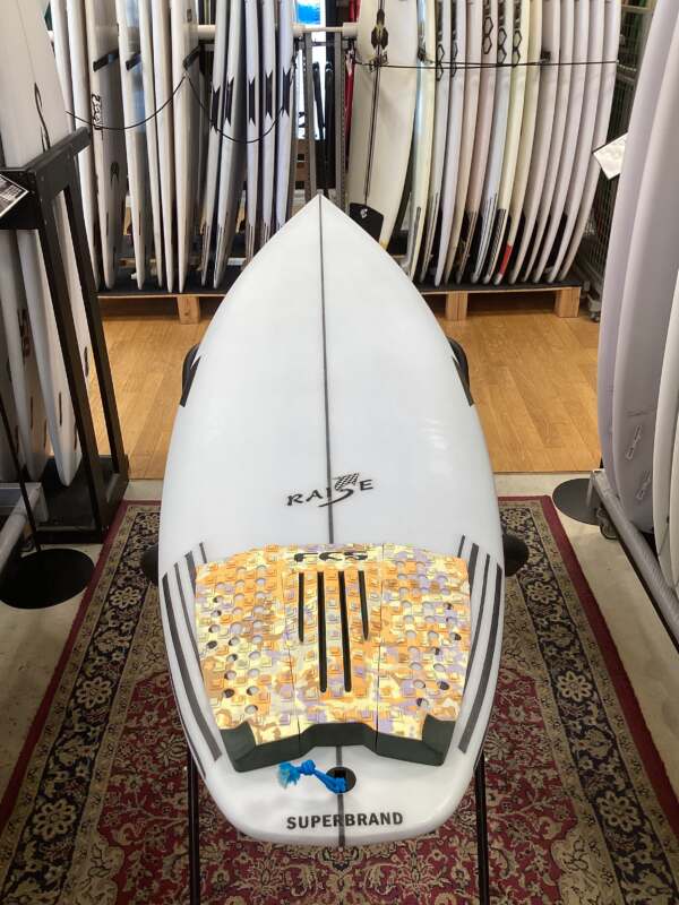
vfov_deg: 58.4
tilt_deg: -29.5
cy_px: 452
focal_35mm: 31
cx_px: 340
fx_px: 811
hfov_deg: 45.4
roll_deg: -1.4
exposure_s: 1/60
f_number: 2.4
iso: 64
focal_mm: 3.3
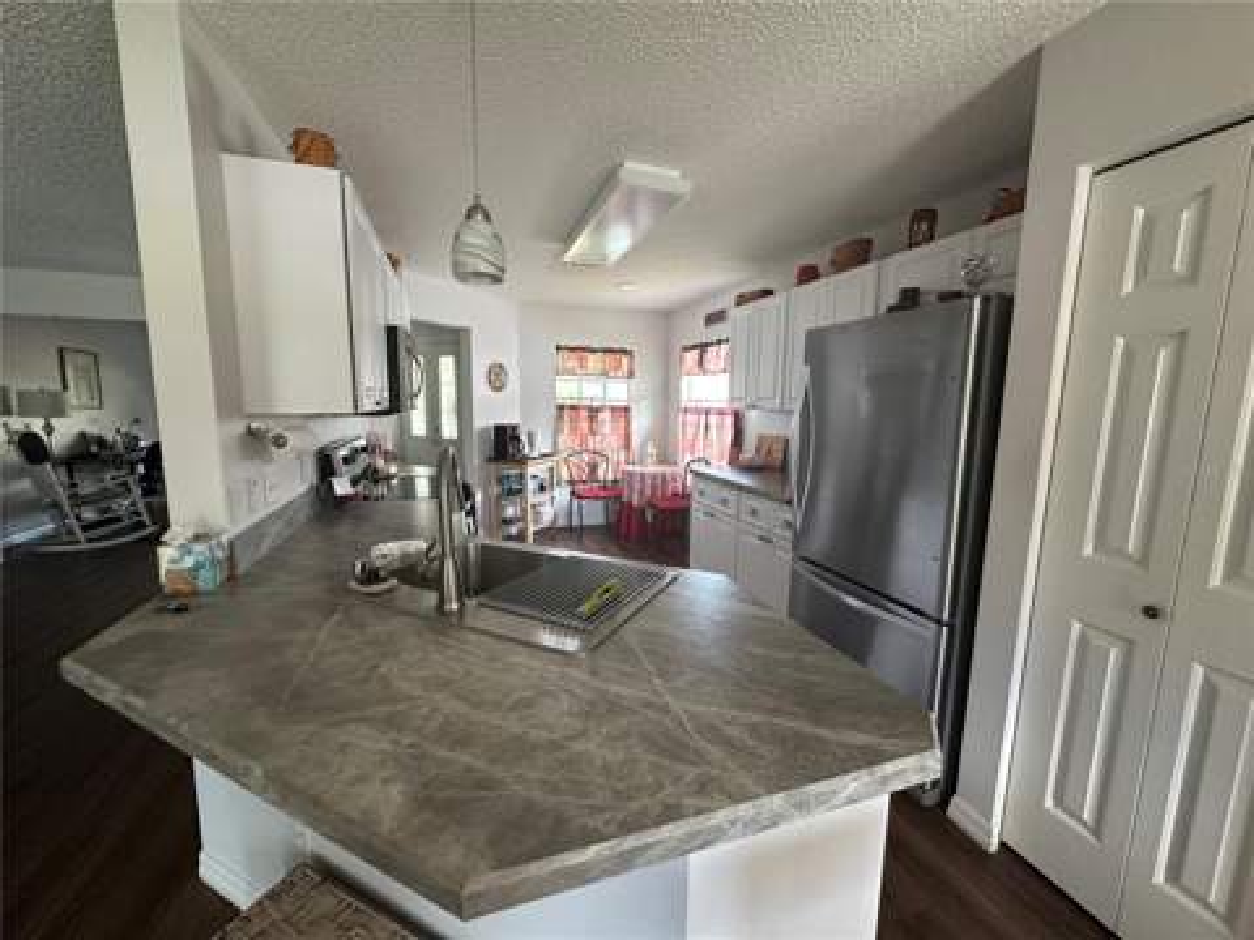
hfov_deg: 102.1
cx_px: 627
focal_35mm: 14
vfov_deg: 85.7
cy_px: 470
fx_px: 507
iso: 320
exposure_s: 1/98
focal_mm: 2.22
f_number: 2.2
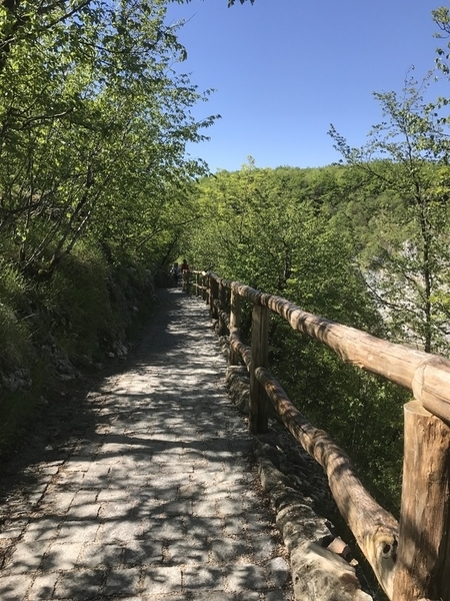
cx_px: 225
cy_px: 300
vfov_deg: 63.4
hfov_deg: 49.7
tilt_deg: -6.8
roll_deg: -3.4
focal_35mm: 28
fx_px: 485
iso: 20
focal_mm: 3.99
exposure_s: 1/1182
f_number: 1.8
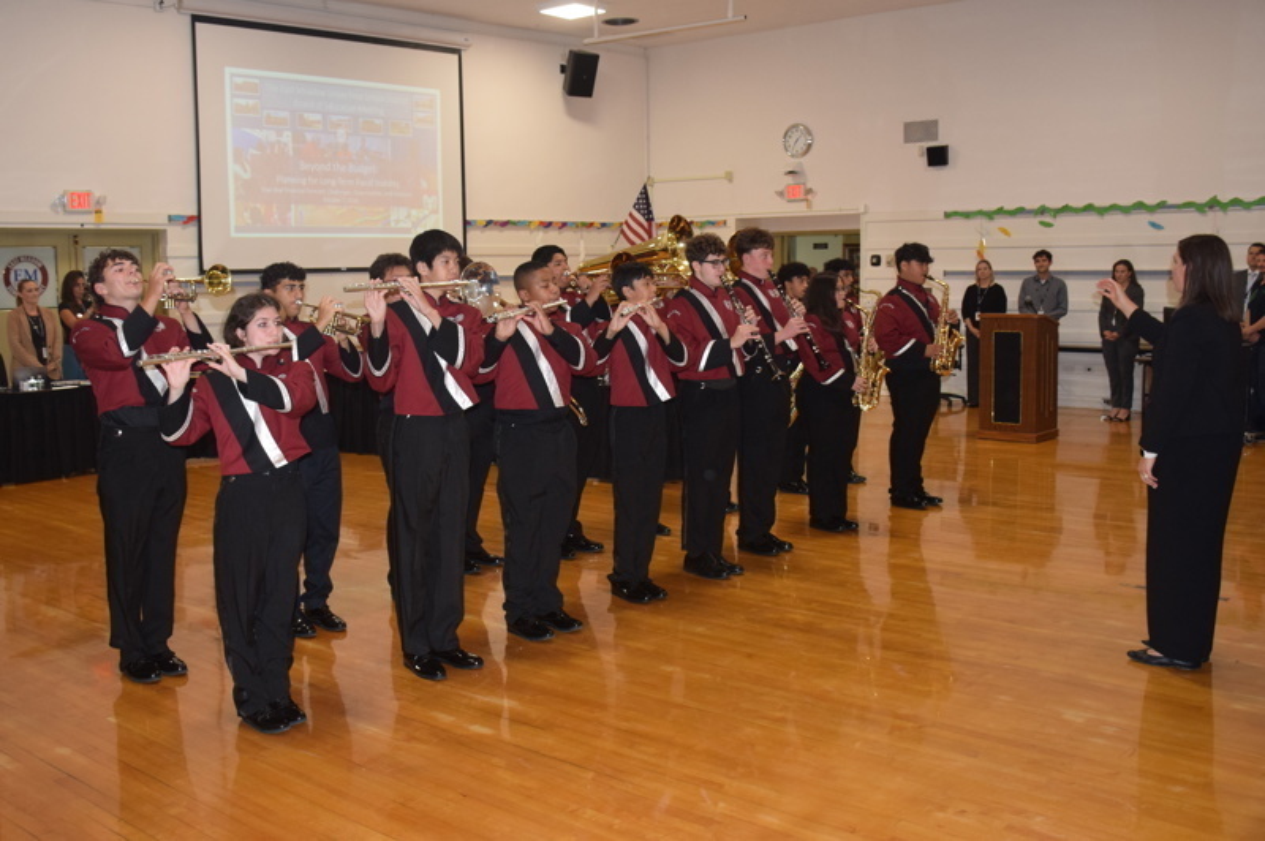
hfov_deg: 62.0
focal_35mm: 30
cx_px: 632
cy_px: 420
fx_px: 1053
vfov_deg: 43.5
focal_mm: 20
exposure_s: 1/80
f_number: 4.5
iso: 800
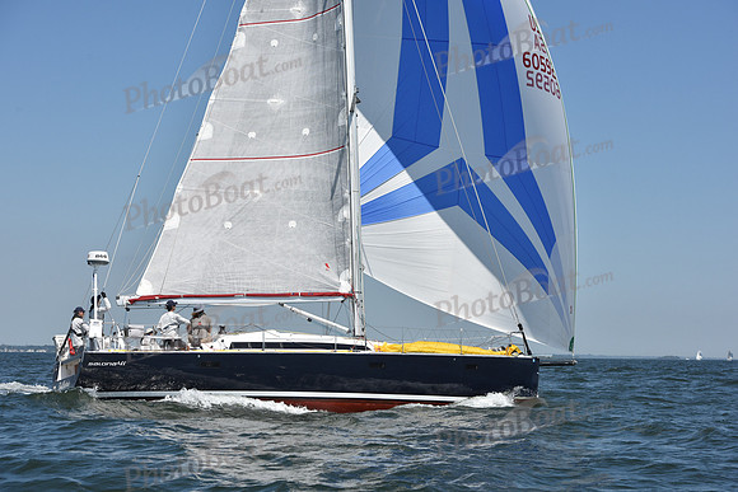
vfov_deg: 19.5
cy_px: 246
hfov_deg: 28.8
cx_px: 369
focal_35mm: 70
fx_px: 1435
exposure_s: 1/1250
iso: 250
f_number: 9
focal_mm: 70
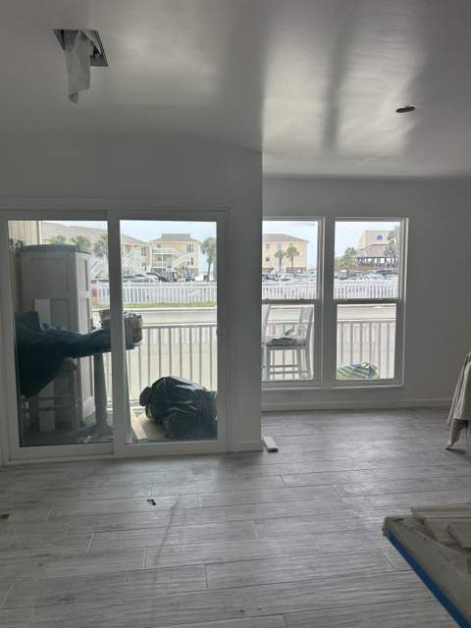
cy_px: 314
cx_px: 236
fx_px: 472
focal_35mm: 26
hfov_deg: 53.1
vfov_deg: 67.3
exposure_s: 1/1100
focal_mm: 5.7
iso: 50
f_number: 1.5
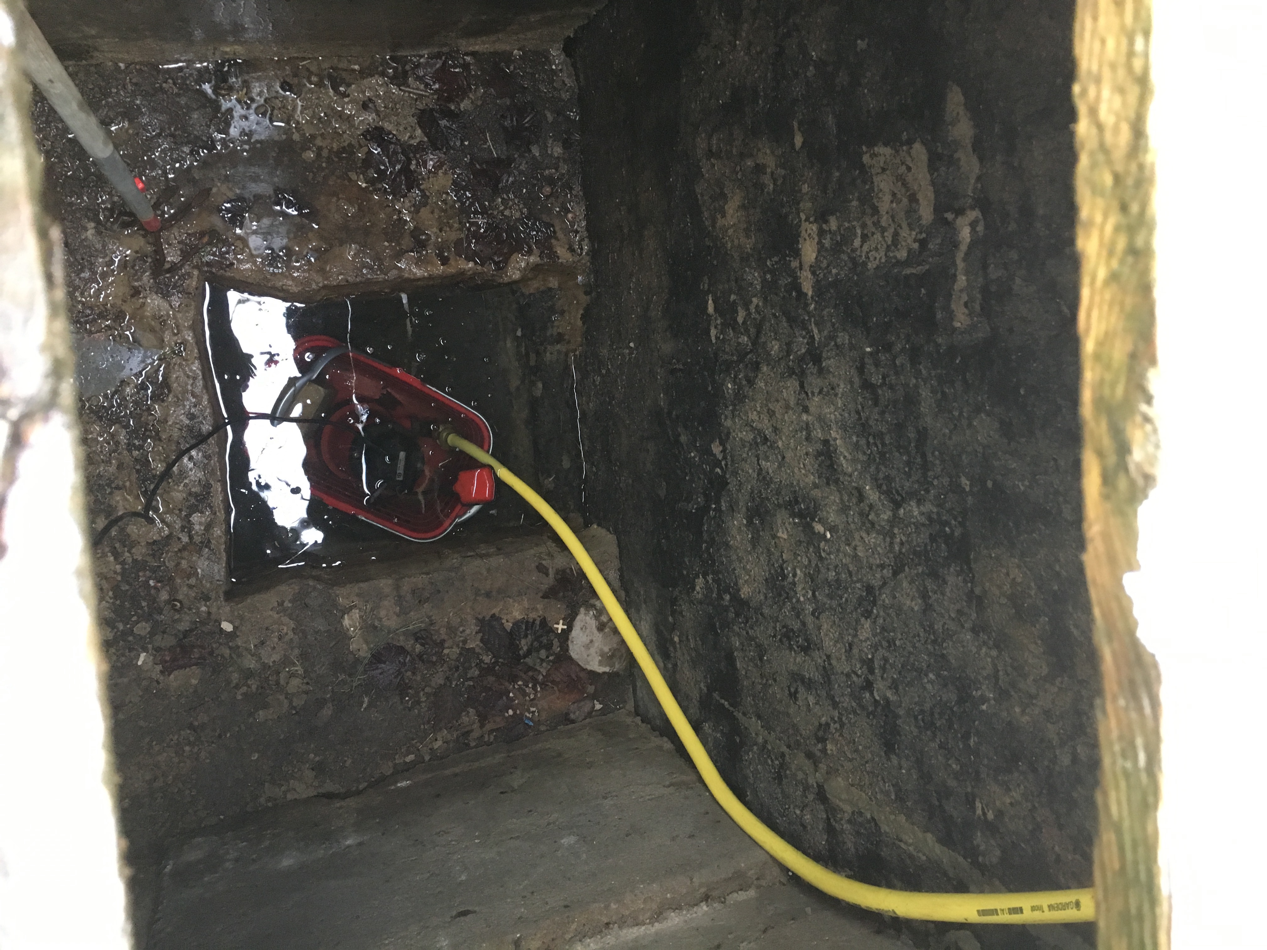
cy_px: 475
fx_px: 1061
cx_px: 634
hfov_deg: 61.7
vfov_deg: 48.2
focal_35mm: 29
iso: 200
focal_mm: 4.15
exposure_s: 1/25
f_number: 2.2
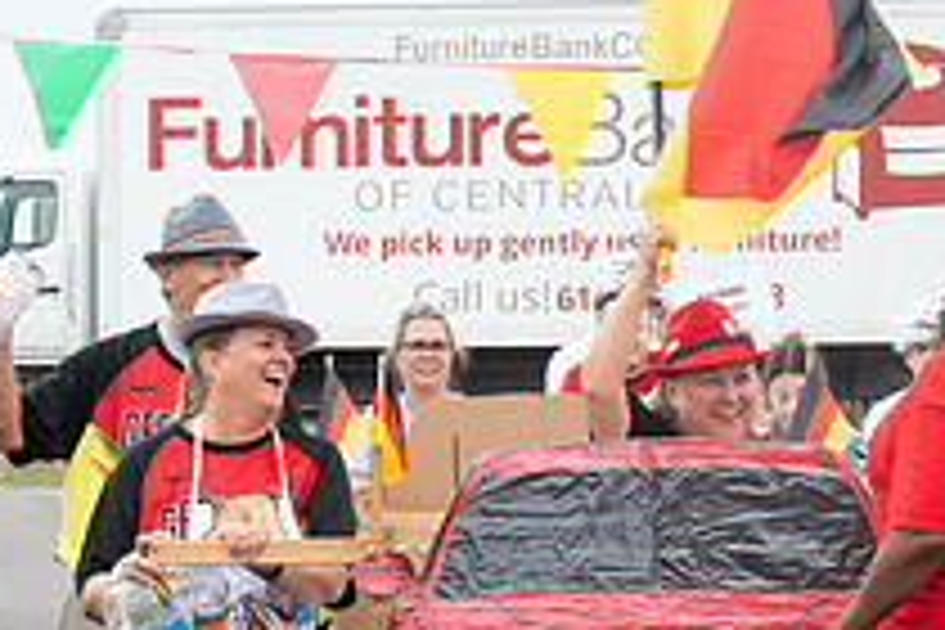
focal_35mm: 281
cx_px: 712
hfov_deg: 7.3
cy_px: 424
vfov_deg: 4.9
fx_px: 7376
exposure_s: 1/160
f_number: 10
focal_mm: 75
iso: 640
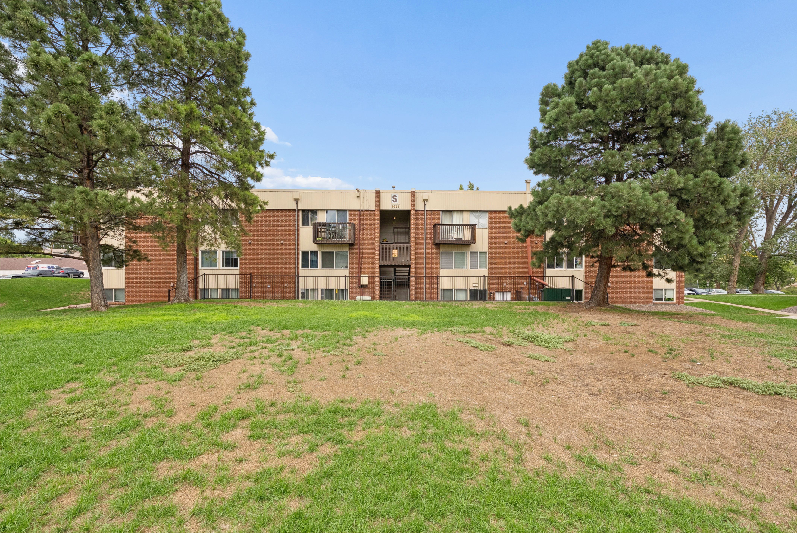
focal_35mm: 17
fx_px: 377
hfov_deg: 93.2
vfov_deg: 70.5
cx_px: 398
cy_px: 266
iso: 250
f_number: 9
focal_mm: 17
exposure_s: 1/400
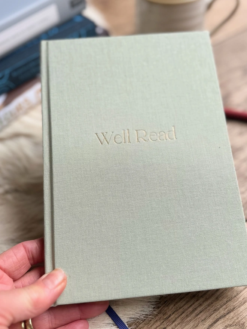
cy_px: 164
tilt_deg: -51.6
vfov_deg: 71.6
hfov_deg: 56.8
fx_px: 228
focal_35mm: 24
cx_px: 124
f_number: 1.78
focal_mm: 6.86
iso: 64
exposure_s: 1/210
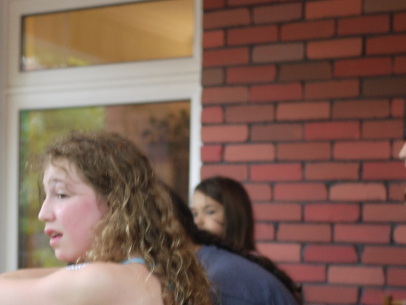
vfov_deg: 15.2
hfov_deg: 20.4
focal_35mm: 96
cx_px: 177
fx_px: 1126
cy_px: 273
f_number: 1.7
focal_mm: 20
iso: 125
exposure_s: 1/30
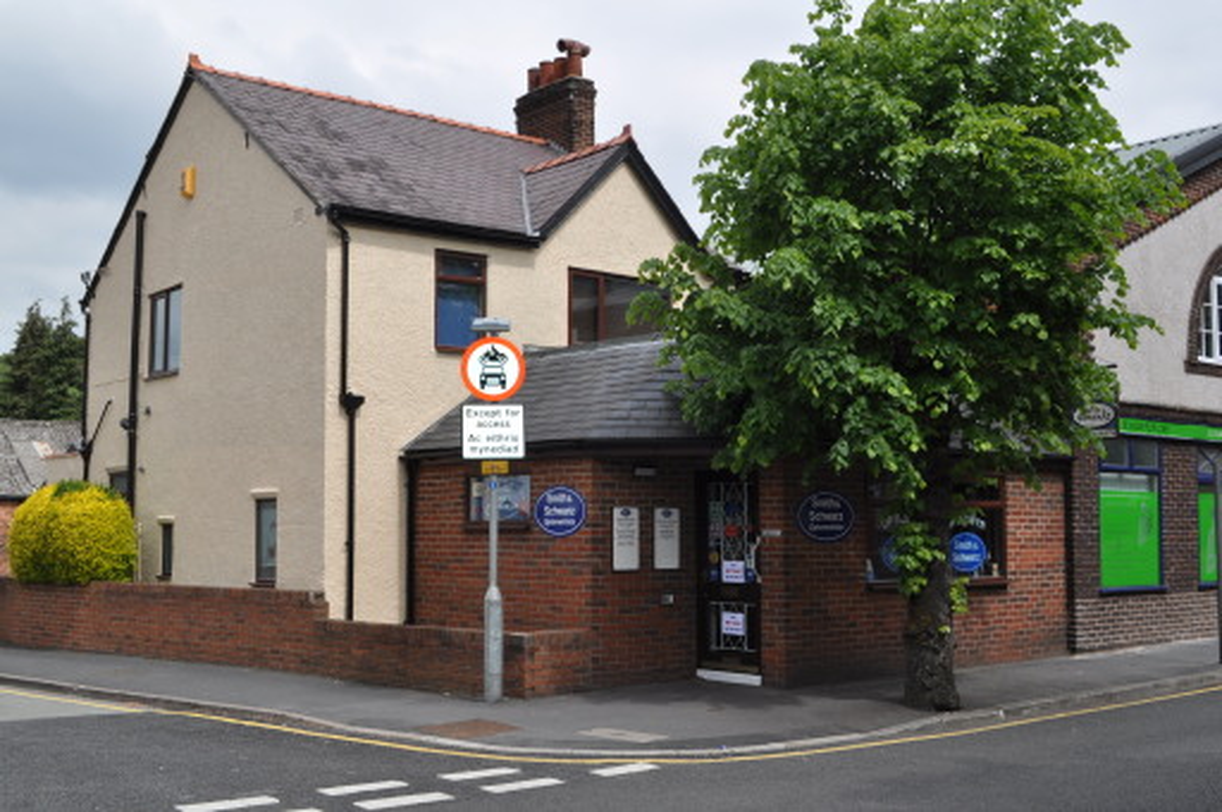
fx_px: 1322
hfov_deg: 49.6
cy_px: 406
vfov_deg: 34.1
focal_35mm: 39
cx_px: 611
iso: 200
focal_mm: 26
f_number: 10
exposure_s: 1/200
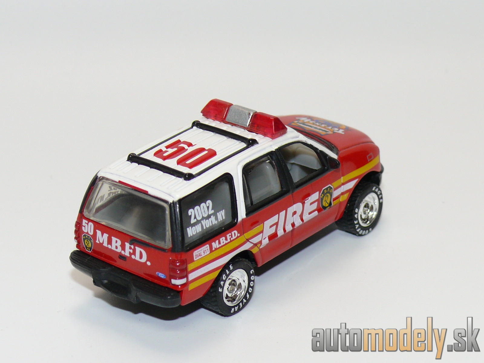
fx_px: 1426
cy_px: 182
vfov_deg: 14.5
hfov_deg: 19.3
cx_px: 242
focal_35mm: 102
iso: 100
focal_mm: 13.3
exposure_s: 1/30
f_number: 4
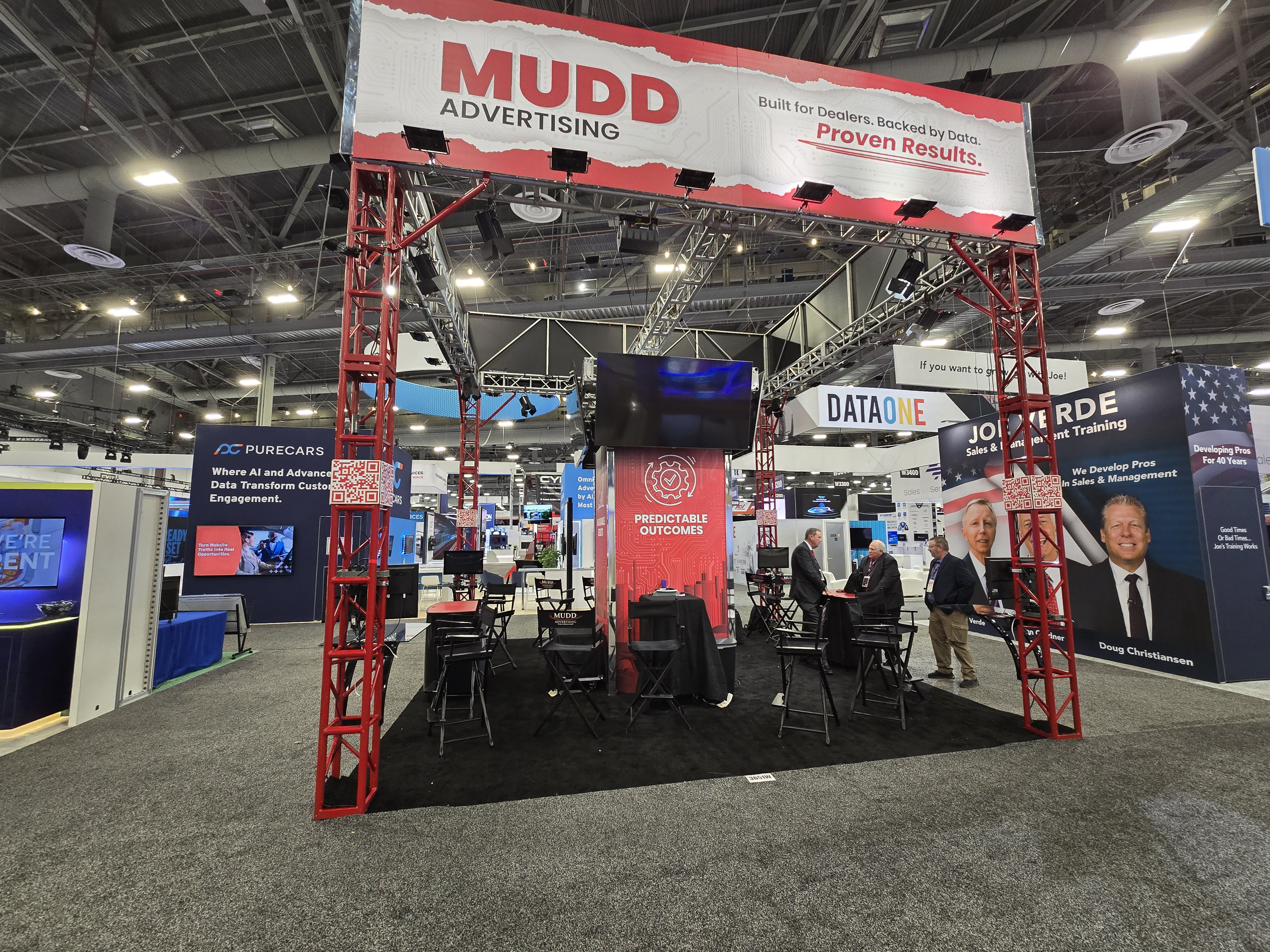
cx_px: 635
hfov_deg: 106.2
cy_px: 476
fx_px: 477
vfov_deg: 89.9
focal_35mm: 13
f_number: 2.2
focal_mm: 2.2
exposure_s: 1/60
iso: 160
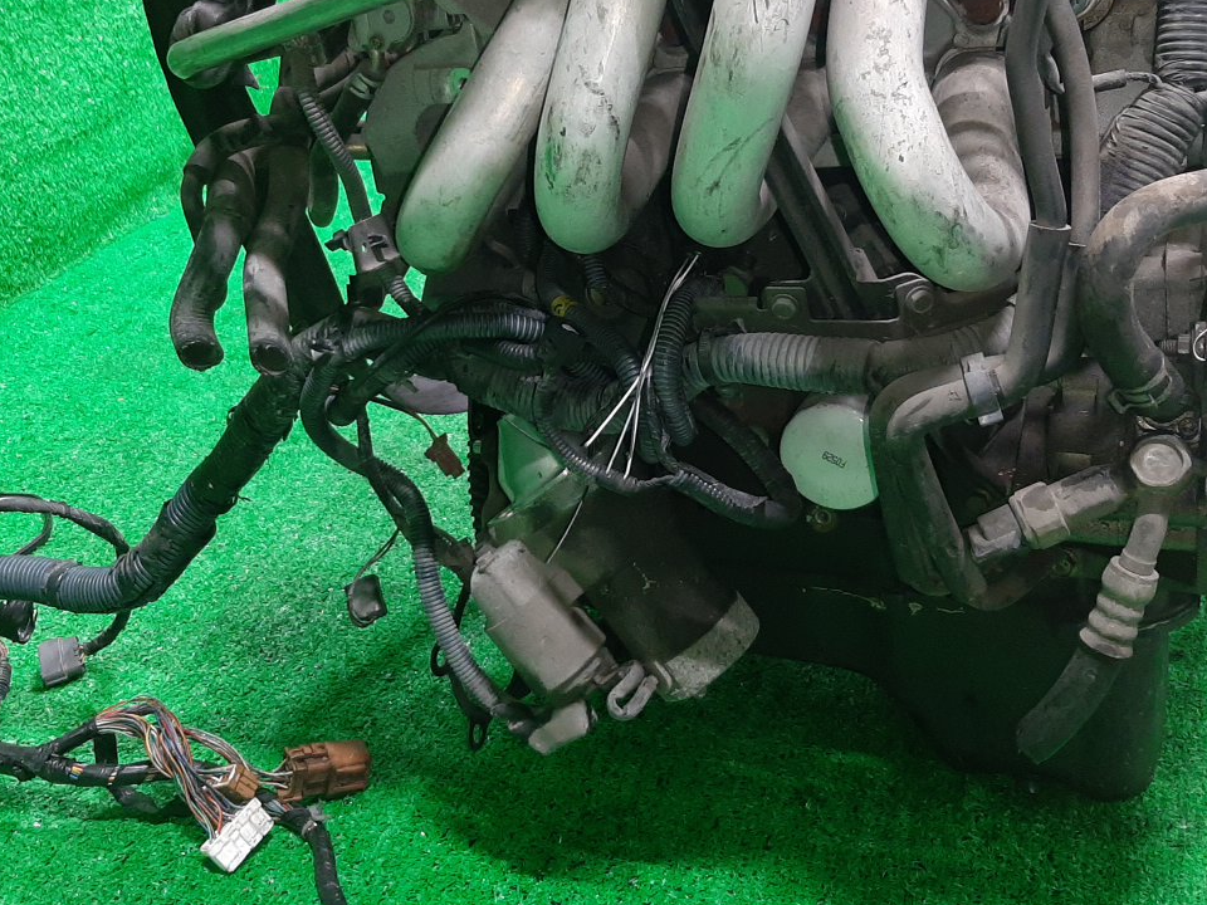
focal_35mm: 39
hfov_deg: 47.9
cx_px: 586
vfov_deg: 36.6
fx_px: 1360
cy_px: 351
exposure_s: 1/33
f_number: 1.7
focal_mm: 3.93
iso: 182
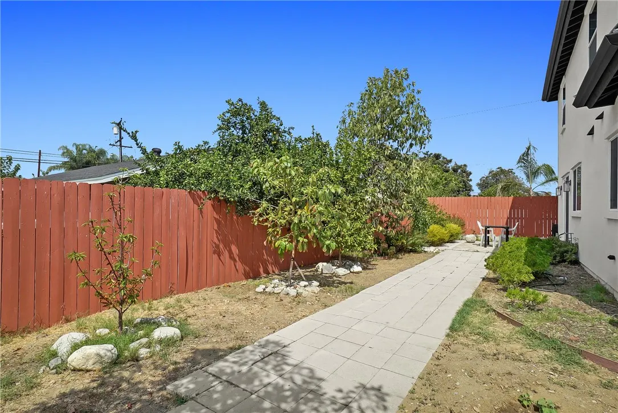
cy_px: 206
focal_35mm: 18
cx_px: 309
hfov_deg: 90.0
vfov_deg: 67.5
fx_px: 309
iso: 800
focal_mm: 12
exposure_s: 1/2500
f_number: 9
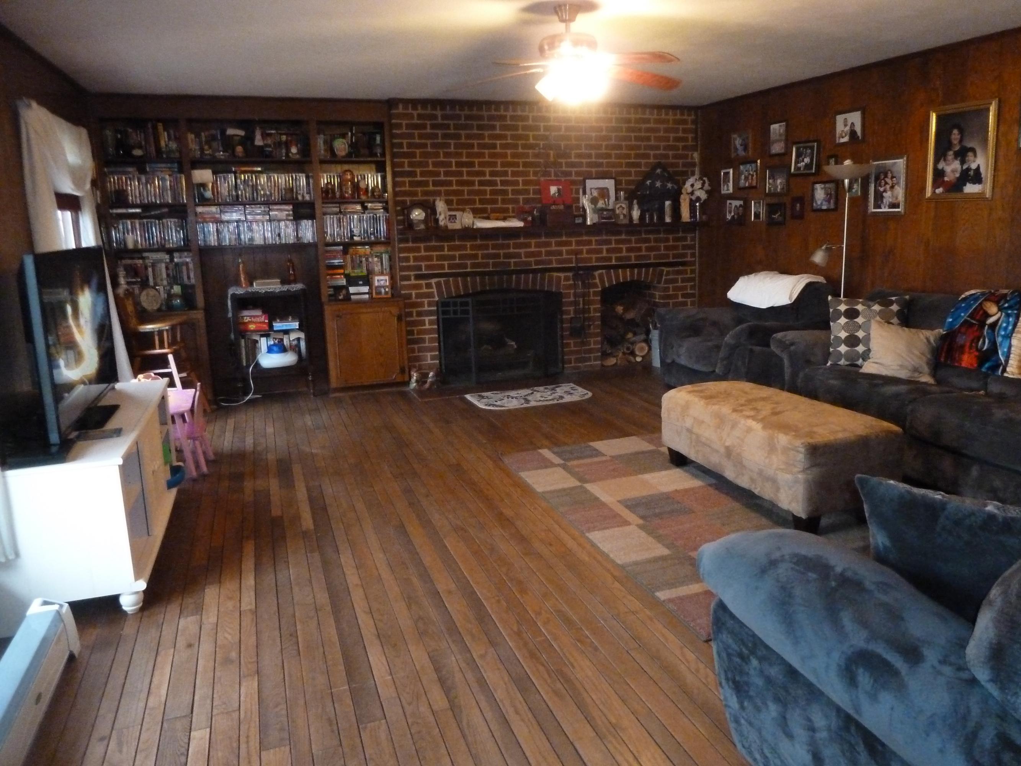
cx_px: 510
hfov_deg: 69.4
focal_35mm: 25
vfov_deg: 54.9
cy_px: 383
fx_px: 737
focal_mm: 4.1
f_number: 3.3
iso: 800
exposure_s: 1/15
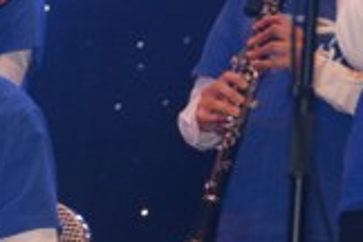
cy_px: 86
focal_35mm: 365
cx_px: -121
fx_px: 3680
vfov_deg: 3.8
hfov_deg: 5.6
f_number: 5.3
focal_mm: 82
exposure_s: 1/60
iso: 640
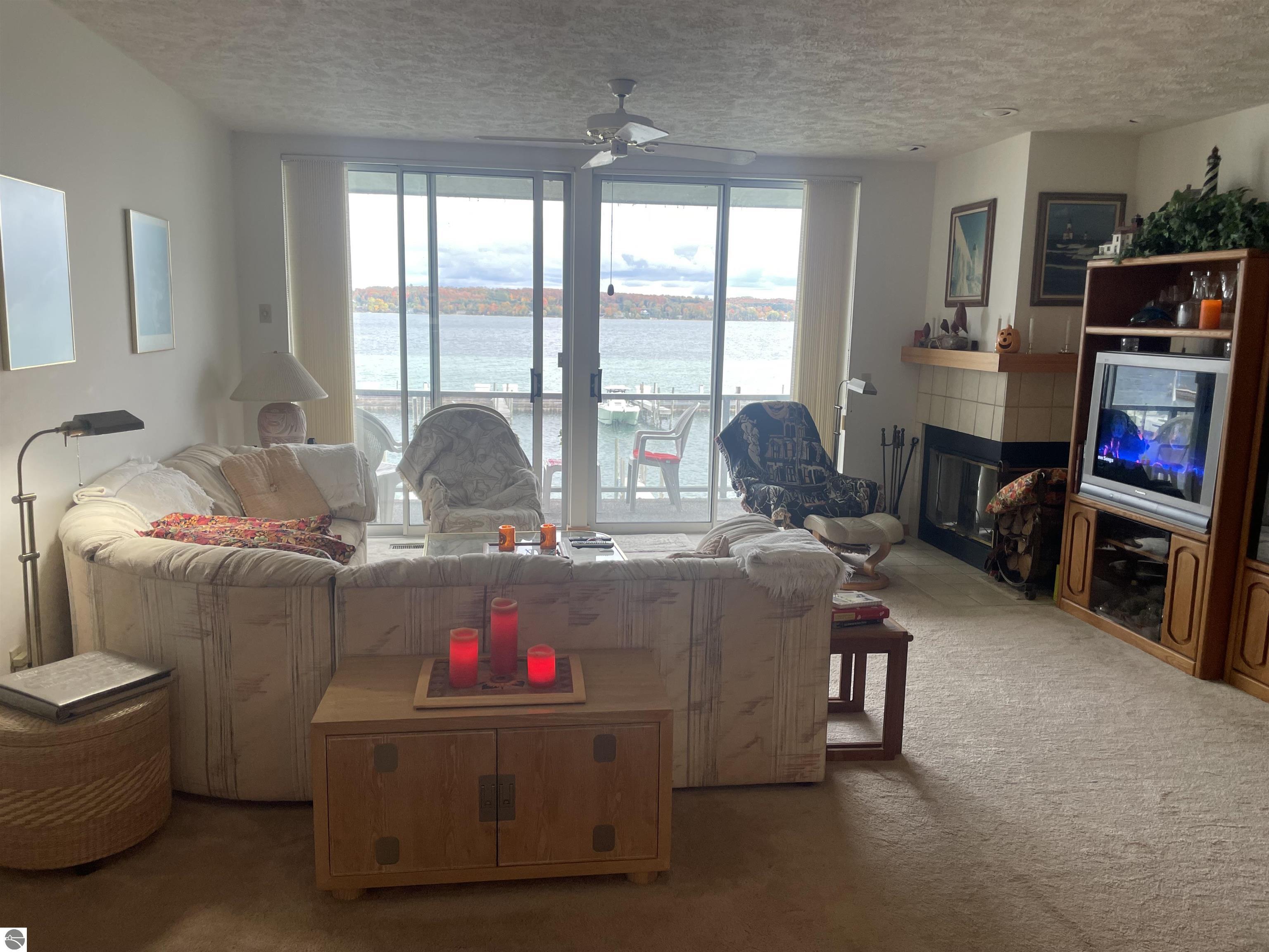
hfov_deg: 67.3
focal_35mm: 26
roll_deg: -1.3
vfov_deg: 53.1
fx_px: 953
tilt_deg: -9.7
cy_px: 476
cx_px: 634
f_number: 1.6
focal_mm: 4.2
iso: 64
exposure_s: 1/120
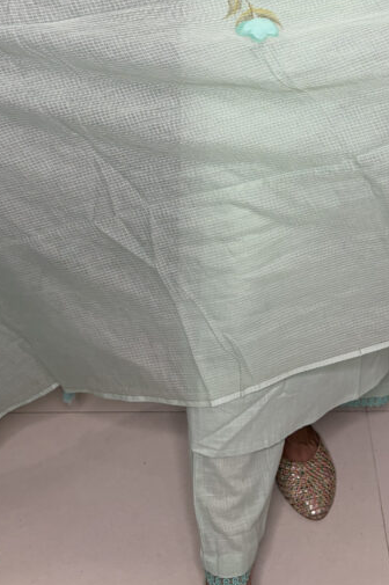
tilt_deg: -23.7
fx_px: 811
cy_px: 109
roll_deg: -0.1
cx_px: 267
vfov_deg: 38.0
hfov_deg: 26.8
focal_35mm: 50
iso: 64
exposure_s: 1/50
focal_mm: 5.96
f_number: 1.6
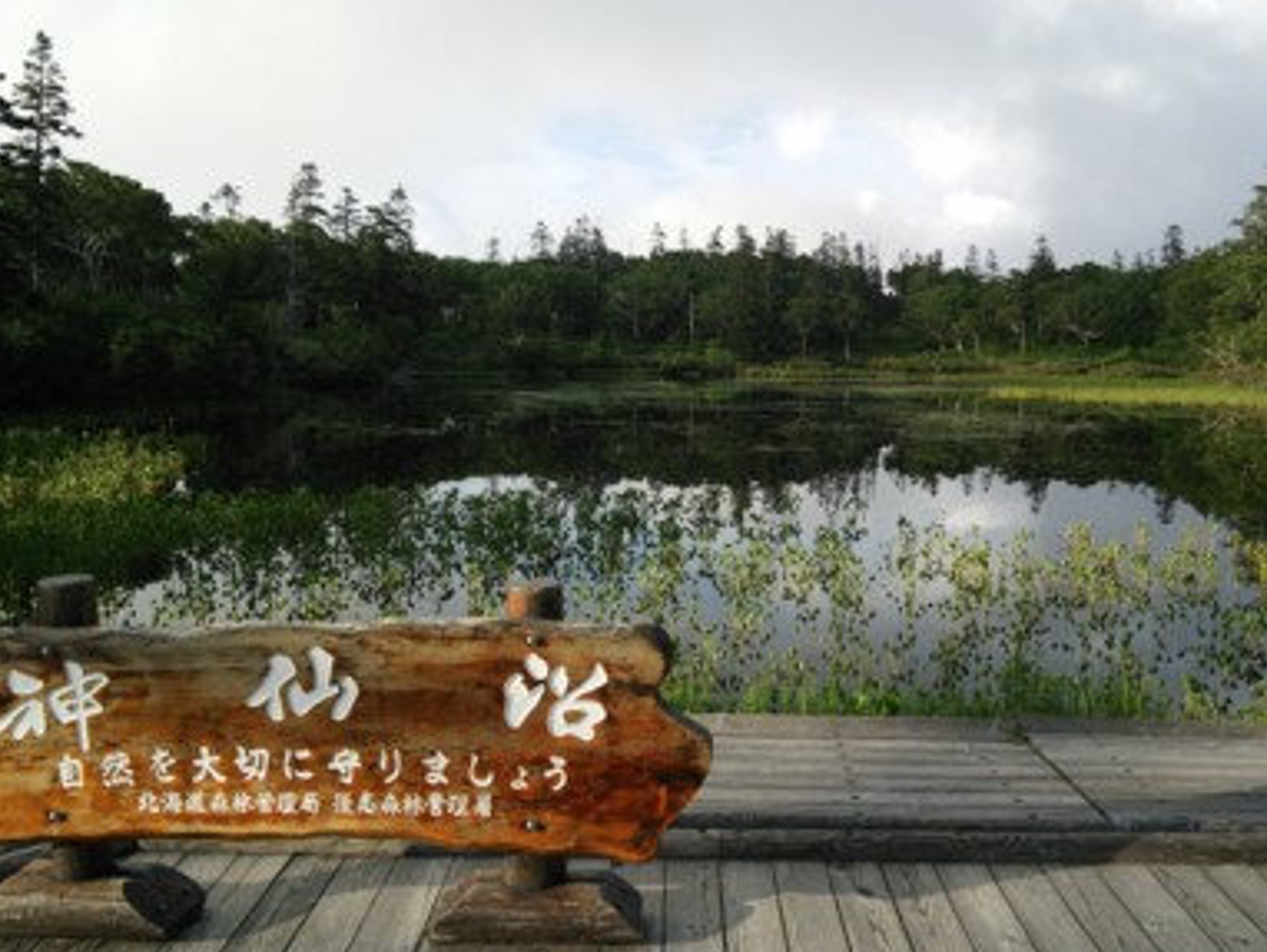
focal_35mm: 33
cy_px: 438
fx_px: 1209
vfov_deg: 43.0
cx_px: 660
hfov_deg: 55.3
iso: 32
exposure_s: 1/524
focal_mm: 4.21
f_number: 2.5
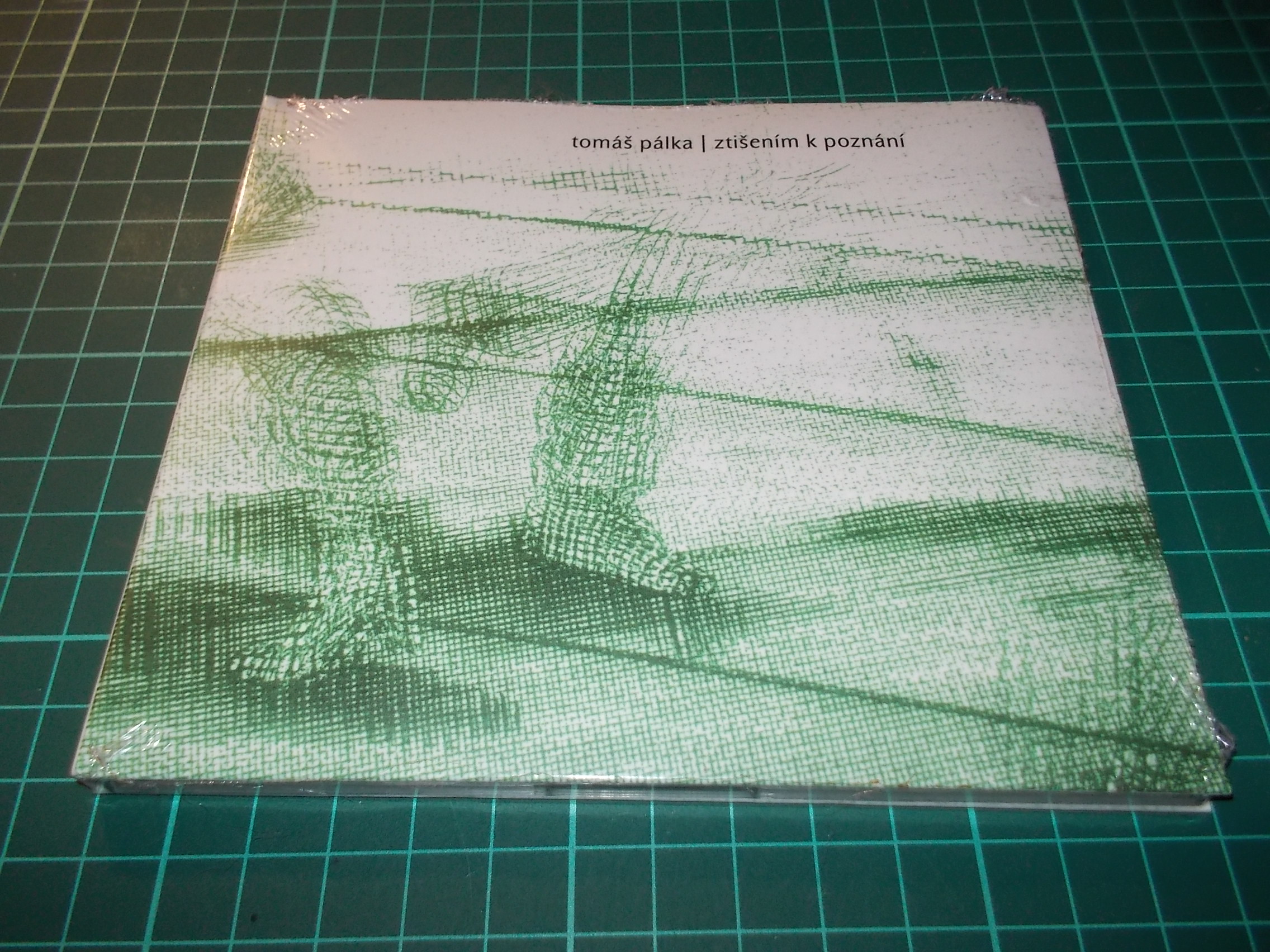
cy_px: 476
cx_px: 635
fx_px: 1064
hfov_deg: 61.7
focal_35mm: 29
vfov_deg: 48.2
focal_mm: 4.1
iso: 200
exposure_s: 1/30
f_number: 3.3
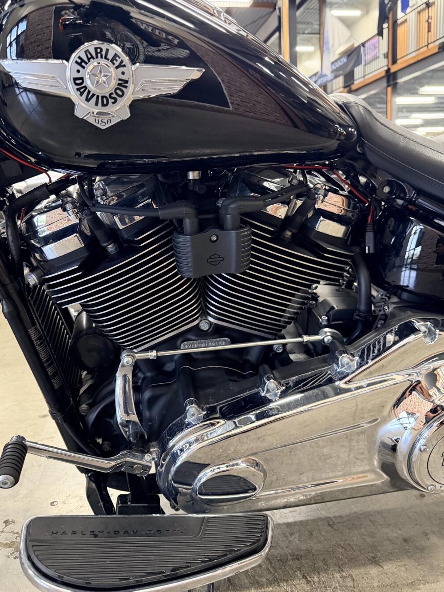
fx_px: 462
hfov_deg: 51.3
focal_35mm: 27
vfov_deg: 65.3
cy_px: 277
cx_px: 212
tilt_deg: -11.6
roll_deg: +1.3
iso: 640
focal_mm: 6.76
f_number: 1.78
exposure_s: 1/60
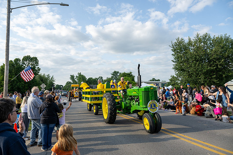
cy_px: 78
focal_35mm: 24
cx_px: 116
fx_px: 155
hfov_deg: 73.7
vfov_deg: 53.2
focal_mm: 24
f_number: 8
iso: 250
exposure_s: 1/250
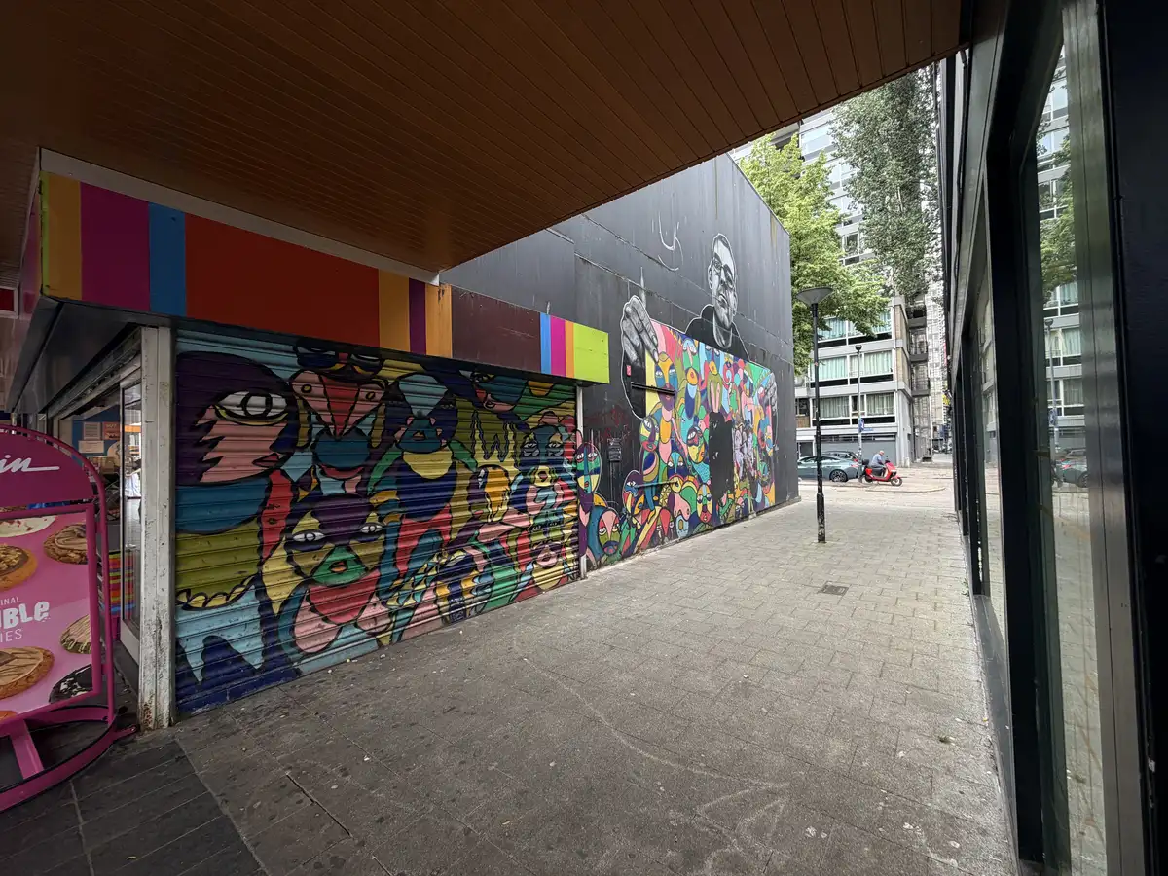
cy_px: 438
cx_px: 584
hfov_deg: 102.1
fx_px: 472
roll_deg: +0.2
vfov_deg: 85.7
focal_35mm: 14
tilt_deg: +2.4
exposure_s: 1/175
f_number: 2.2
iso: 40
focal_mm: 2.22
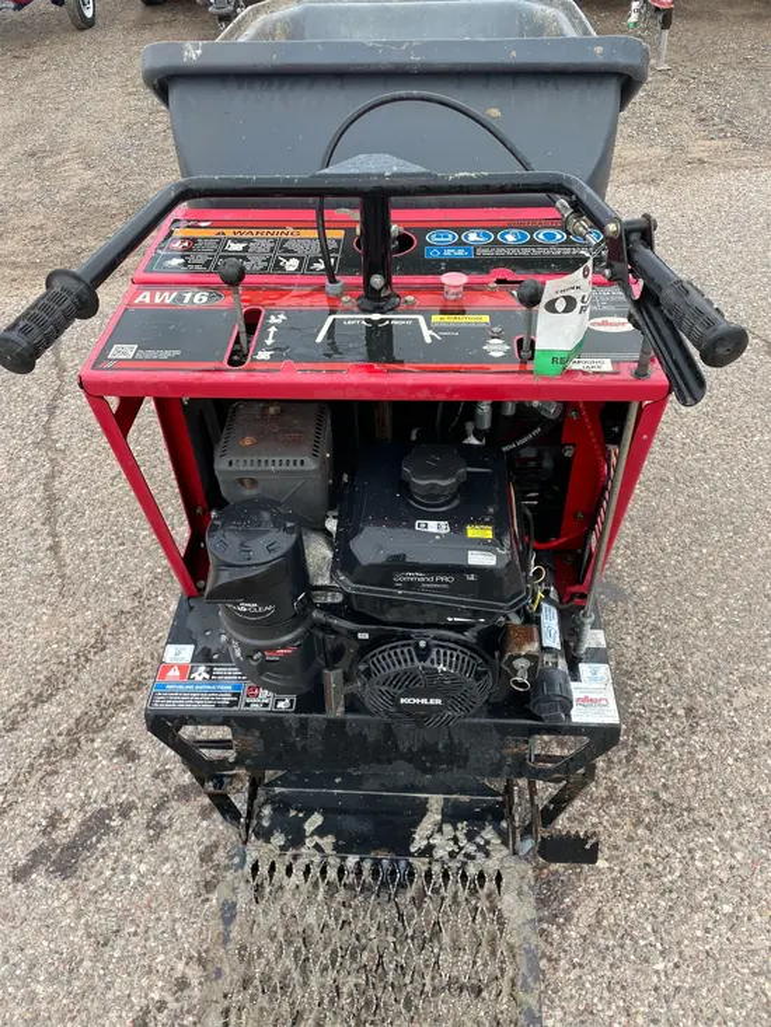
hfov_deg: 53.1
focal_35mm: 26
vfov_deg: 67.3
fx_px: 772
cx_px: 386
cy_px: 514
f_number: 1.6
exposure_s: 1/419
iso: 32
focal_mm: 4.2
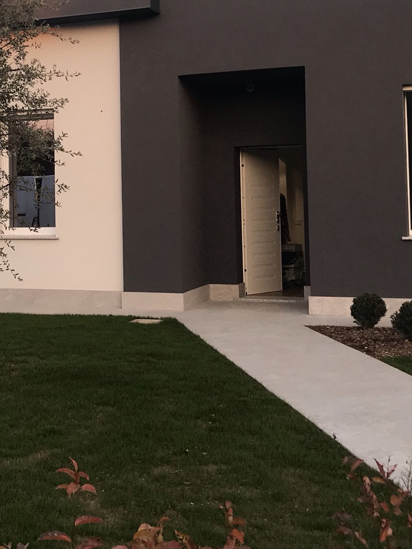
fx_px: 936
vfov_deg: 32.4
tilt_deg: +2.5
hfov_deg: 24.3
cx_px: 65
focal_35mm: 59
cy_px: 182
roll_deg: -1.6
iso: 20
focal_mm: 3.99
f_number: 1.8
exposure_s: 1/170
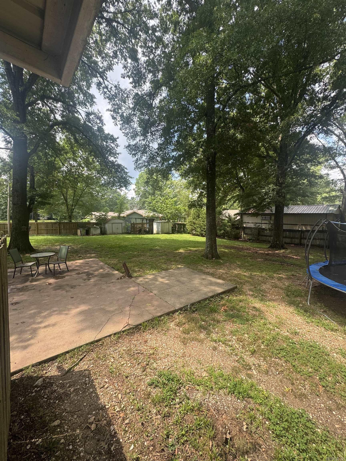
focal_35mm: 14
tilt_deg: -5.7
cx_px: 173
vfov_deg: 102.1
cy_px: 230
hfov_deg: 85.7
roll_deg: +0.0
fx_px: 187
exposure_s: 1/343
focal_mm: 2.22
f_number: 2.2
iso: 40
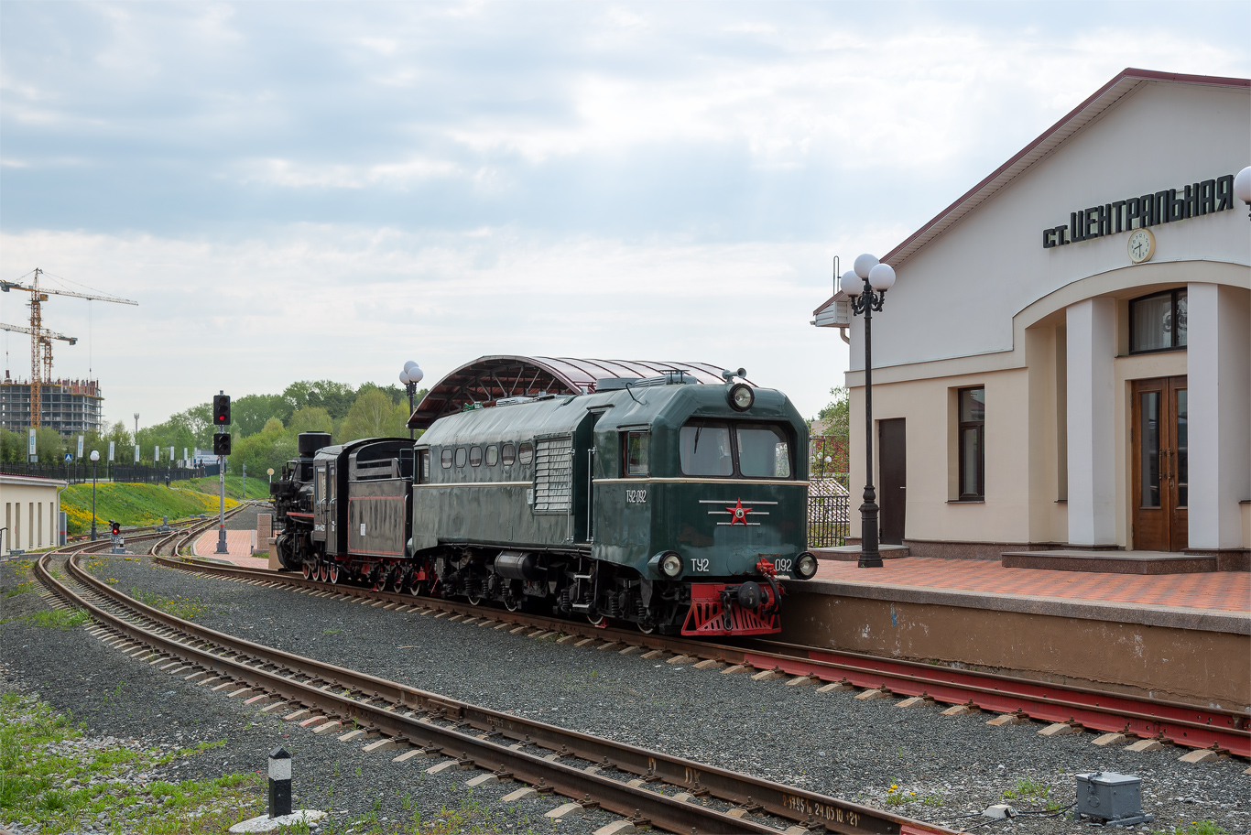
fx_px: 1391
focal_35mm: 40
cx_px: 626
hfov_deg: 48.4
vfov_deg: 33.4
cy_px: 418
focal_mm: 40
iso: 100
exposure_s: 1/200
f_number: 7.1
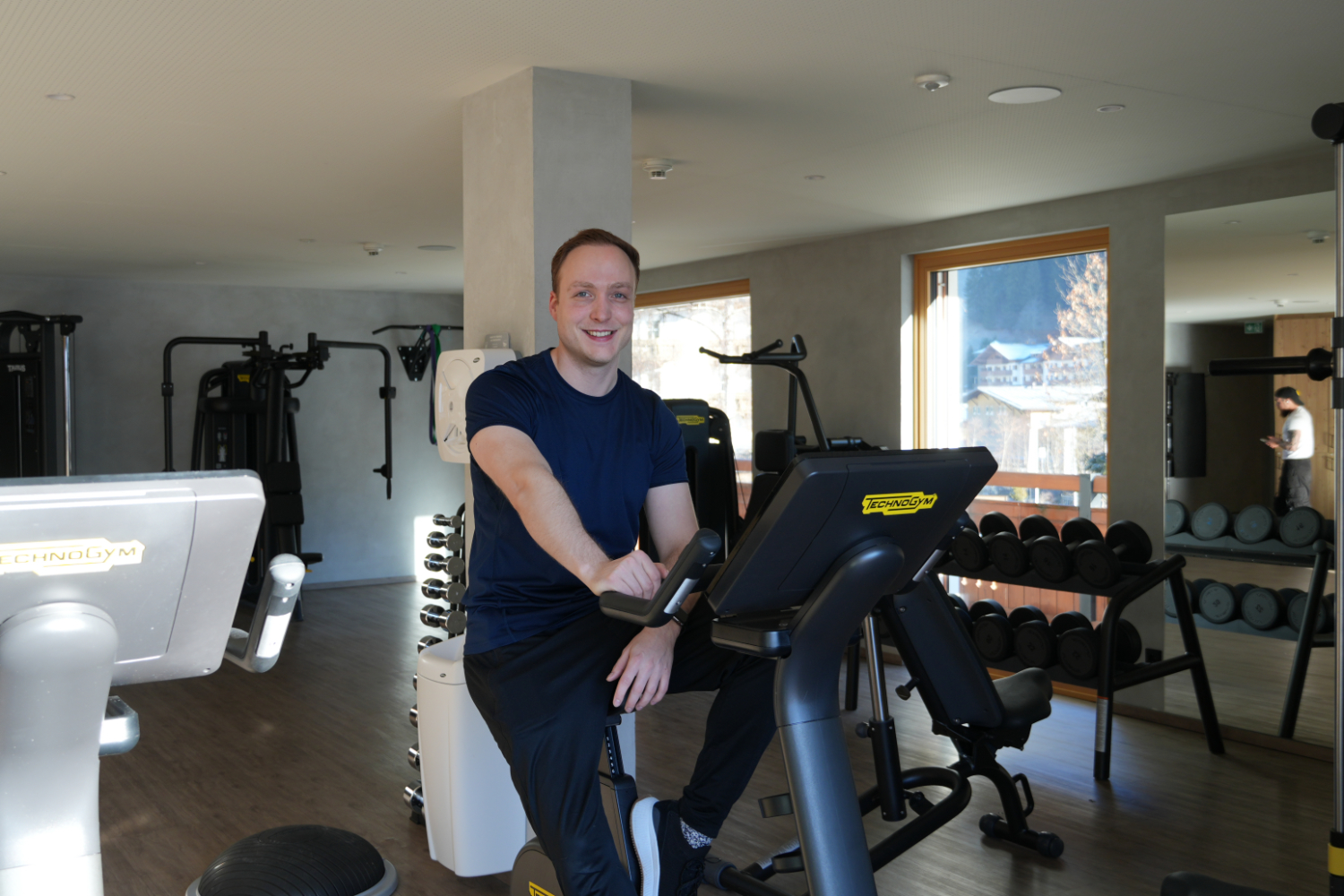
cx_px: 672
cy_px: 448
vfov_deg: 36.9
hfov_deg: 53.1
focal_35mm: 36
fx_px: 1344
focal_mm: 24
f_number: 4
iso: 200
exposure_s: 1/60
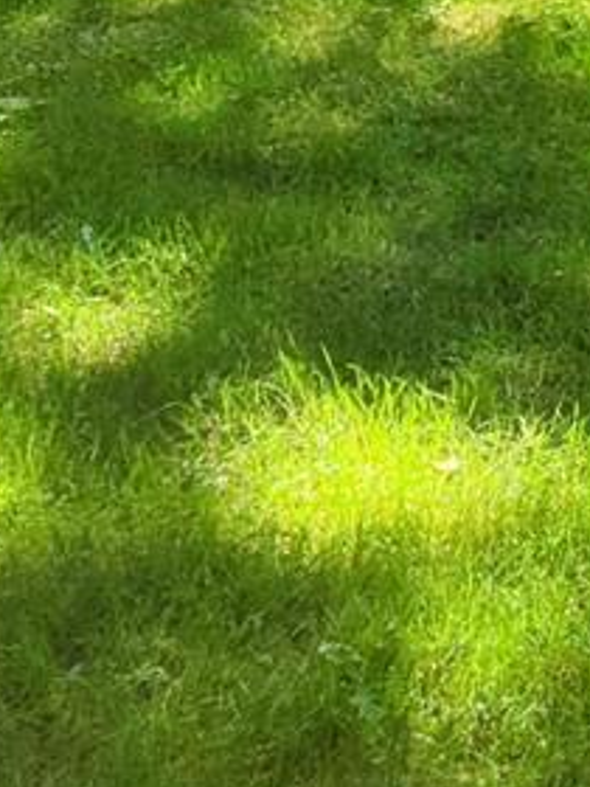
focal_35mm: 123
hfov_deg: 10.7
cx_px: 1313
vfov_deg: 14.9
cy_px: -396
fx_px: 2795
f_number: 1.8
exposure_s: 1/180
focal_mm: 5.4
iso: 20
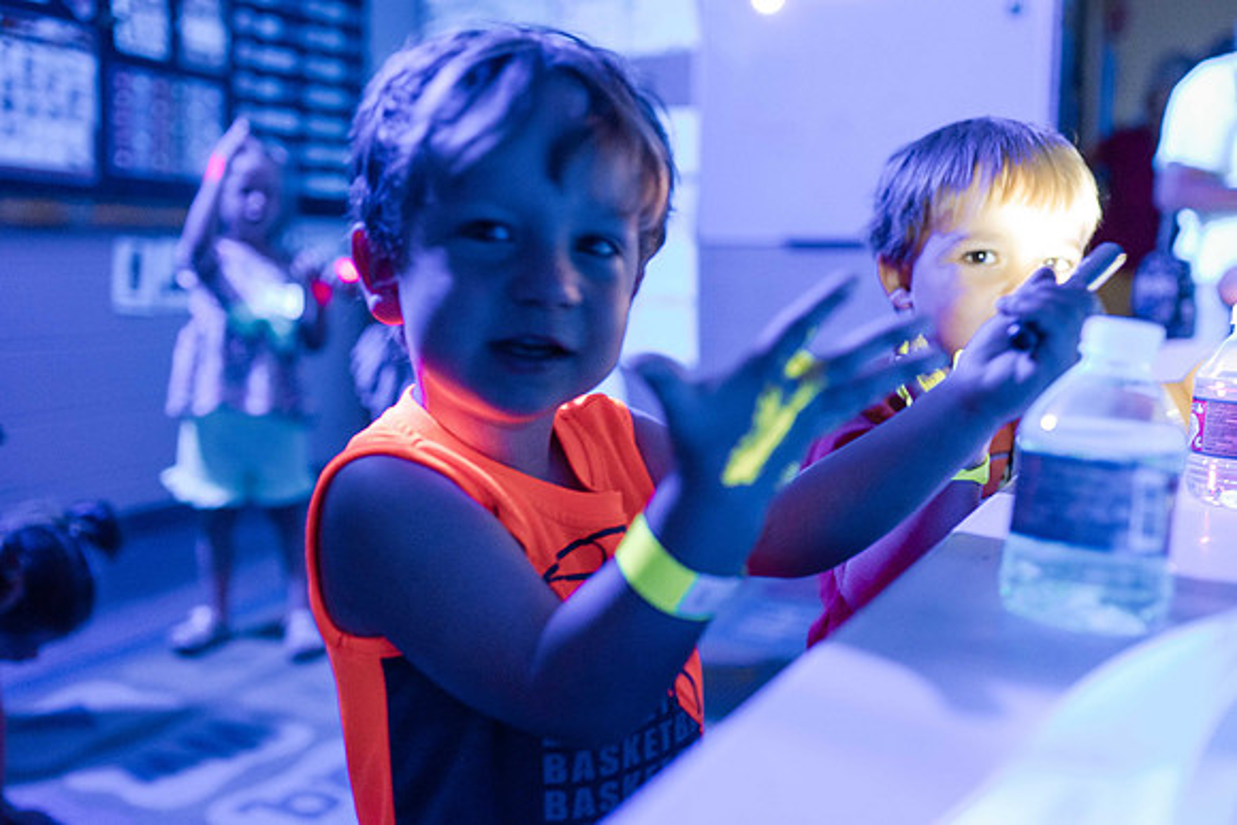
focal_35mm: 38
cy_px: 411
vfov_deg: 35.1
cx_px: 609
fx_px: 1304
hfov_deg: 50.7
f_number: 2.5
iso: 6400
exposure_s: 1/25
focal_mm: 35
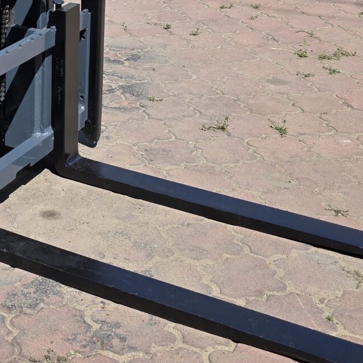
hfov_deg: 19.8
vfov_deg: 20.0
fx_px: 961
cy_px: -76
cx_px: -102
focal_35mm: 81
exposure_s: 1/5296
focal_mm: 6.3
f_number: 1.7
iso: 80
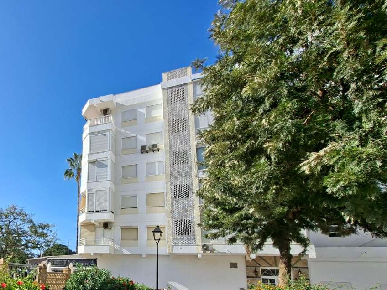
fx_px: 257
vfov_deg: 56.0
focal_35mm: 23
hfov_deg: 66.2
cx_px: 70
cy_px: 217
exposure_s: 1/1355
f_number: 2.2
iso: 40
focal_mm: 1.74
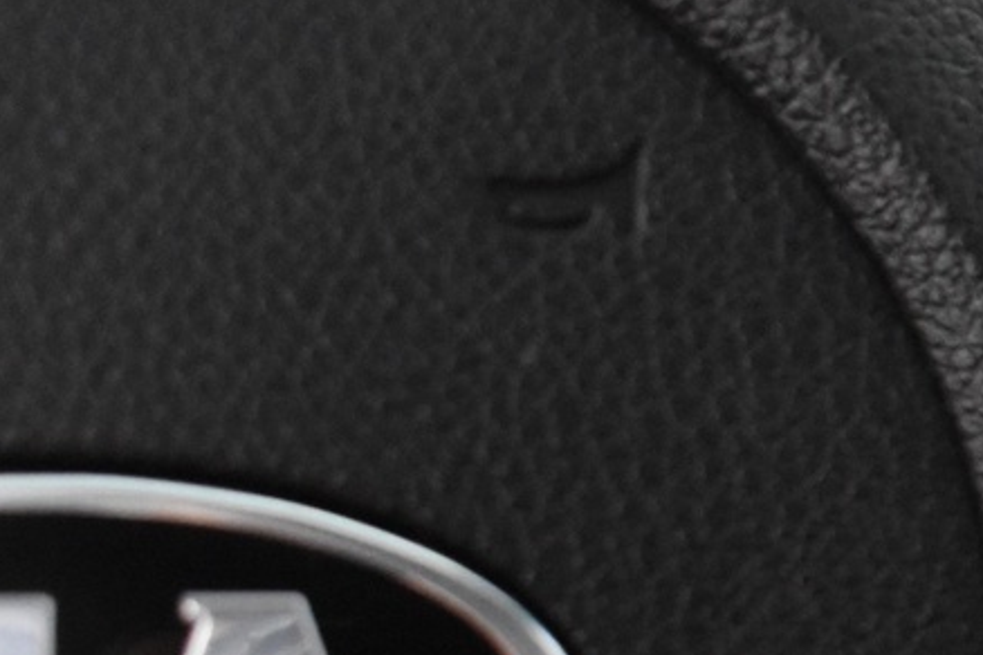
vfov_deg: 11.2
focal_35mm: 122
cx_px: 1773
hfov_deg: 14.7
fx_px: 3331
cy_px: 393
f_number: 3.8
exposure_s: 1/40
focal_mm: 22
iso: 3200
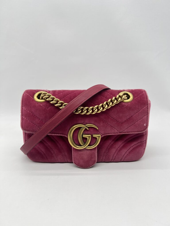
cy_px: 113
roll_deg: -0.1
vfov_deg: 67.3
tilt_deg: -17.8
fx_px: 170
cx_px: 85
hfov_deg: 53.1
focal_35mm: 26
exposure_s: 1/167
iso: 40
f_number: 1.5
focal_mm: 5.7
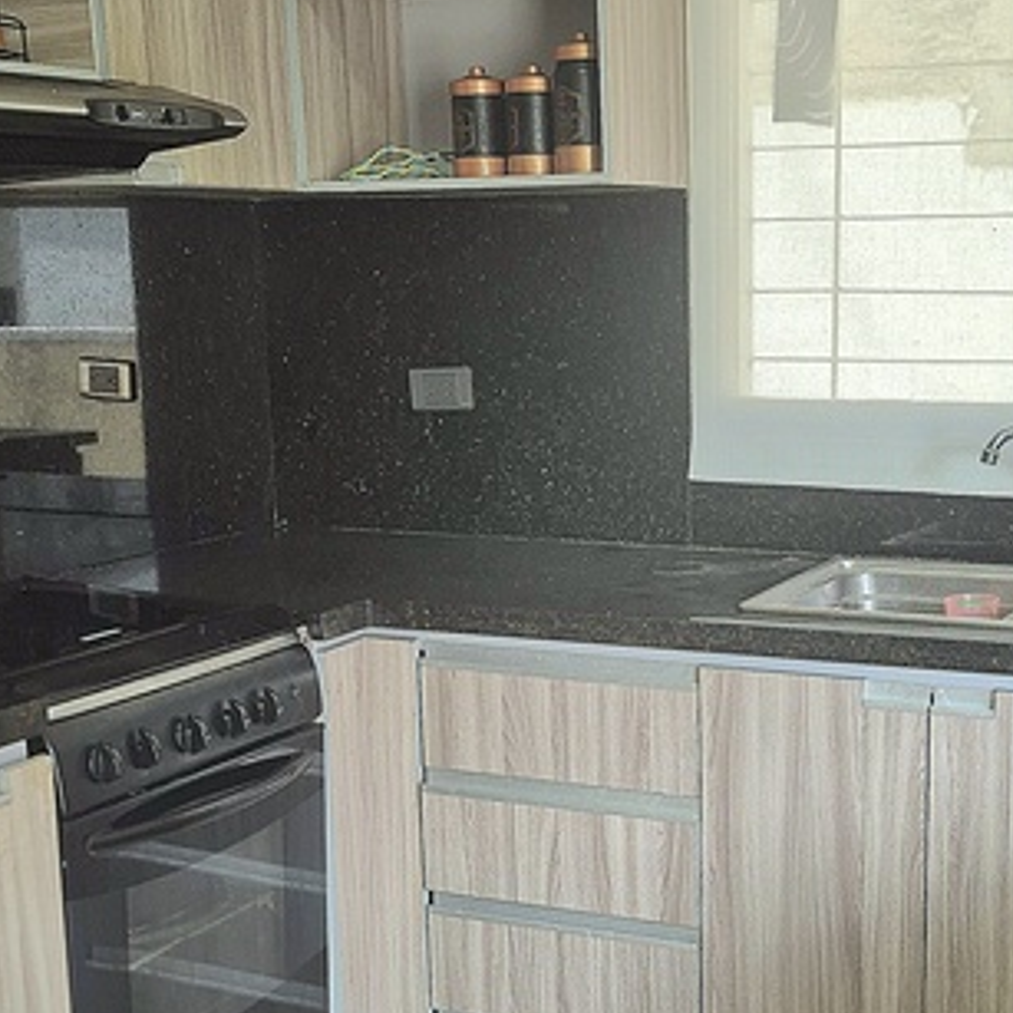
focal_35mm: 53
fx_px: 1755
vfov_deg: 32.0
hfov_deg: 31.7
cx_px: 733
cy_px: 660
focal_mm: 5.4
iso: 50
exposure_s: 1/60.2
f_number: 1.8
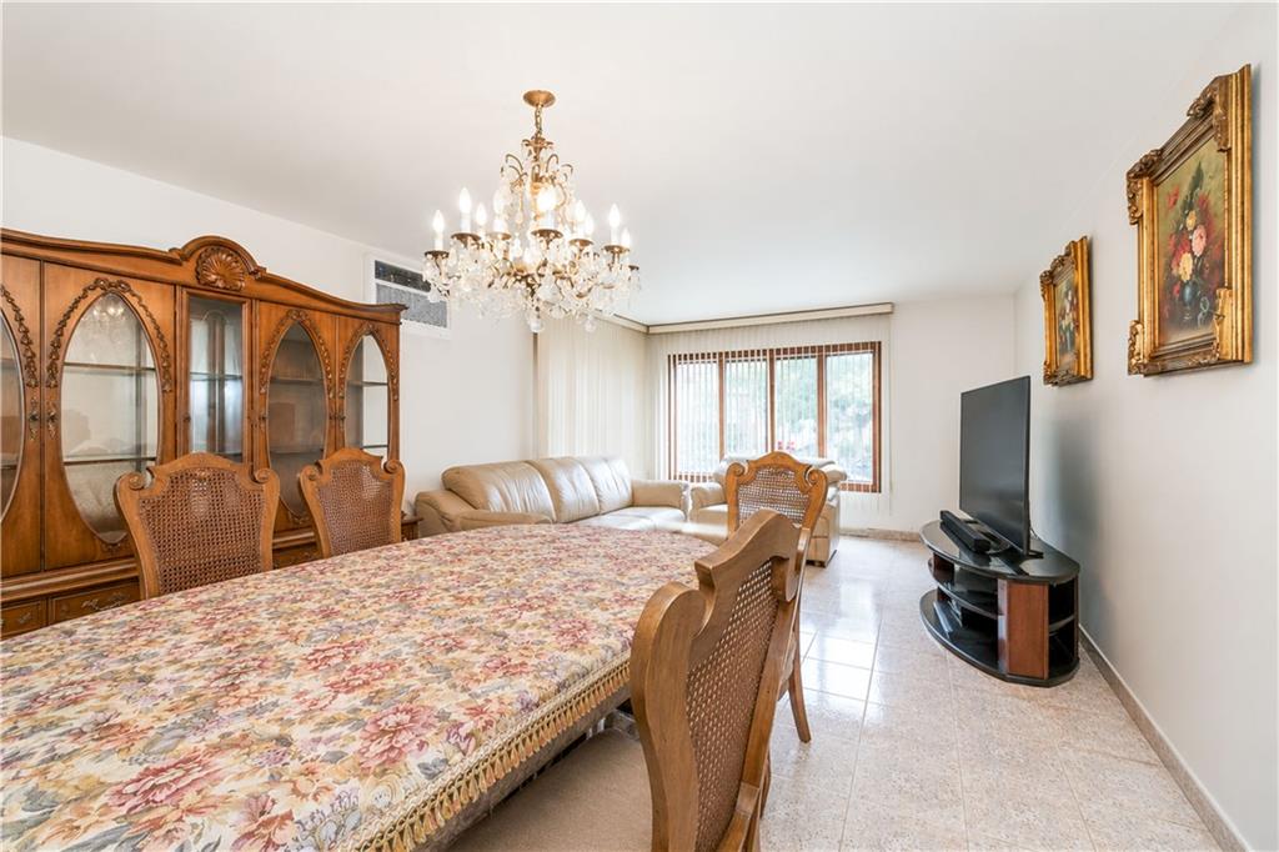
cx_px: 640
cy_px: 426
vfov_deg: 77.3
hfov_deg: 100.4
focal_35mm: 15
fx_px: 533
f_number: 7.1
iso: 1600
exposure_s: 1/80
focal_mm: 10
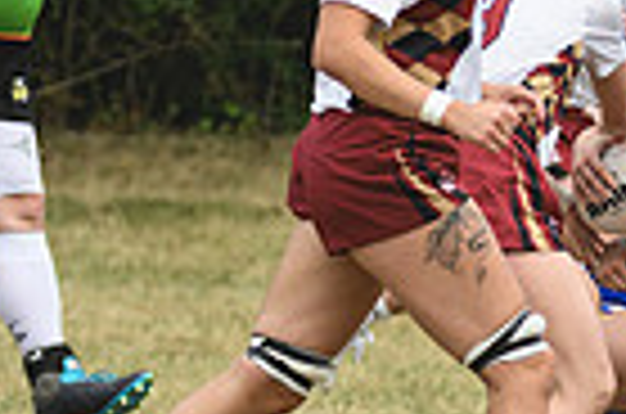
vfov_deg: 1.0
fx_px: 23959
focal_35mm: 1381
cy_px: 171
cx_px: 959
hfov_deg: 1.5
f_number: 5.3
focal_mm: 220
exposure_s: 1/1000
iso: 280
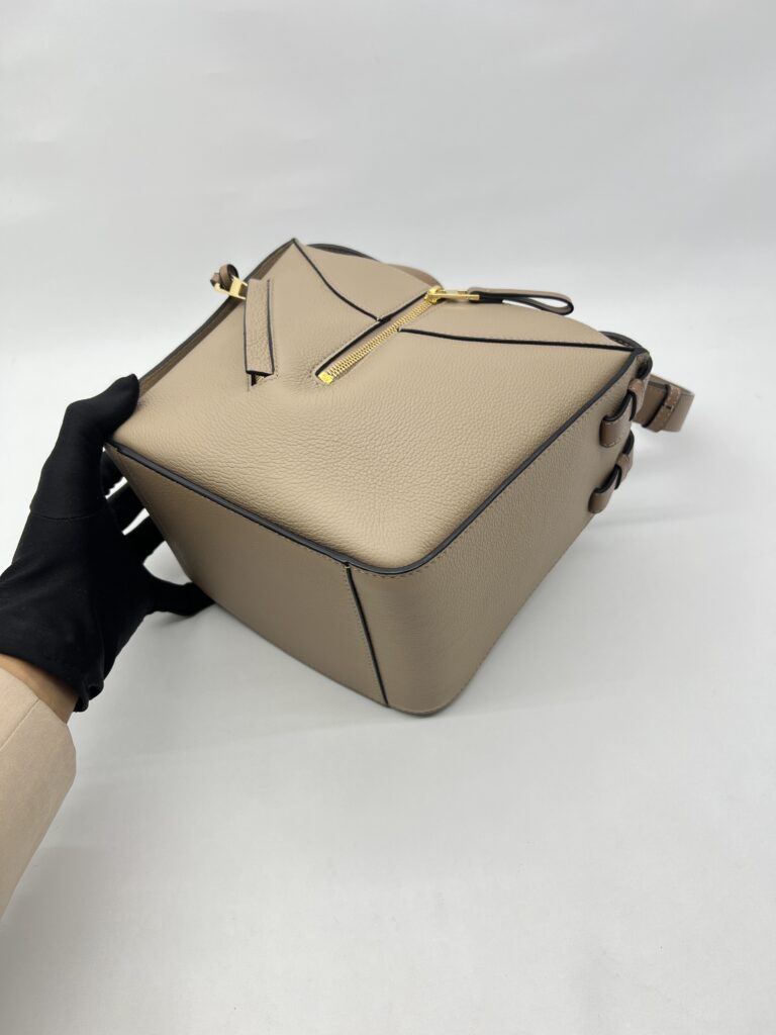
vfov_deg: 67.3
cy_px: 518
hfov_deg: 53.1
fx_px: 777
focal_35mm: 26
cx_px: 388
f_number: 1.5
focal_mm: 5.7
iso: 32
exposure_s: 1/100
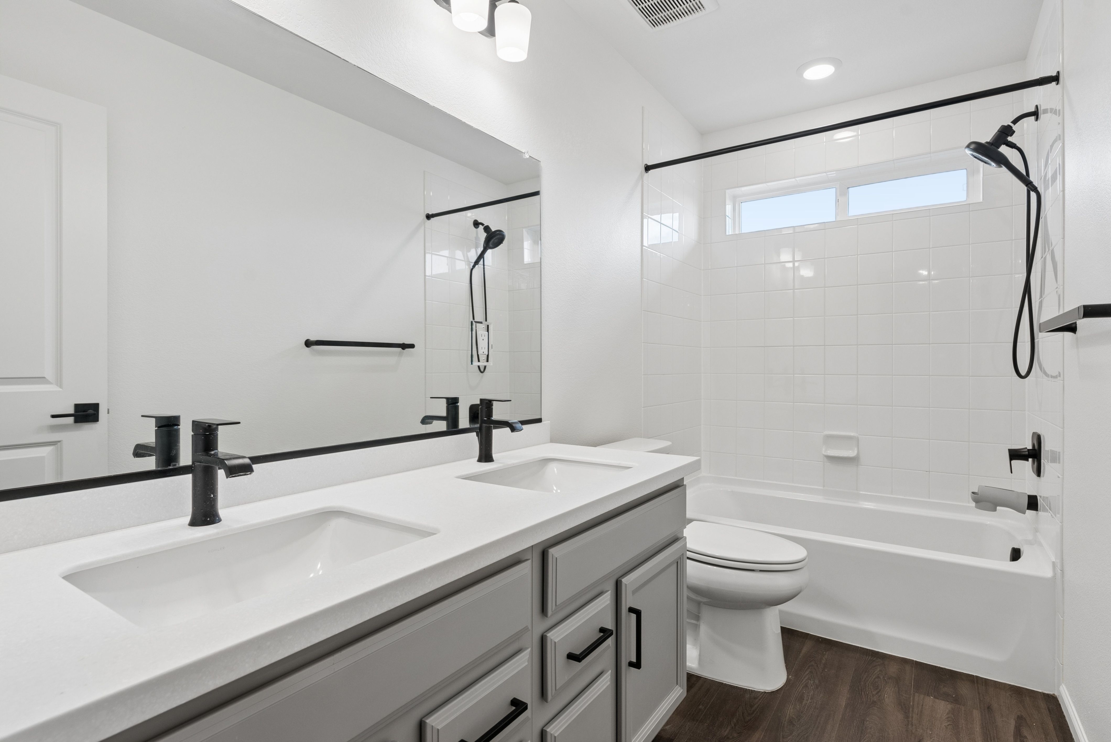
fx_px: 556
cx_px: 556
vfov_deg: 67.5
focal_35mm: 18
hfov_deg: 90.0
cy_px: 371
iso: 640
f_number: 8
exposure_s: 1/160
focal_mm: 18
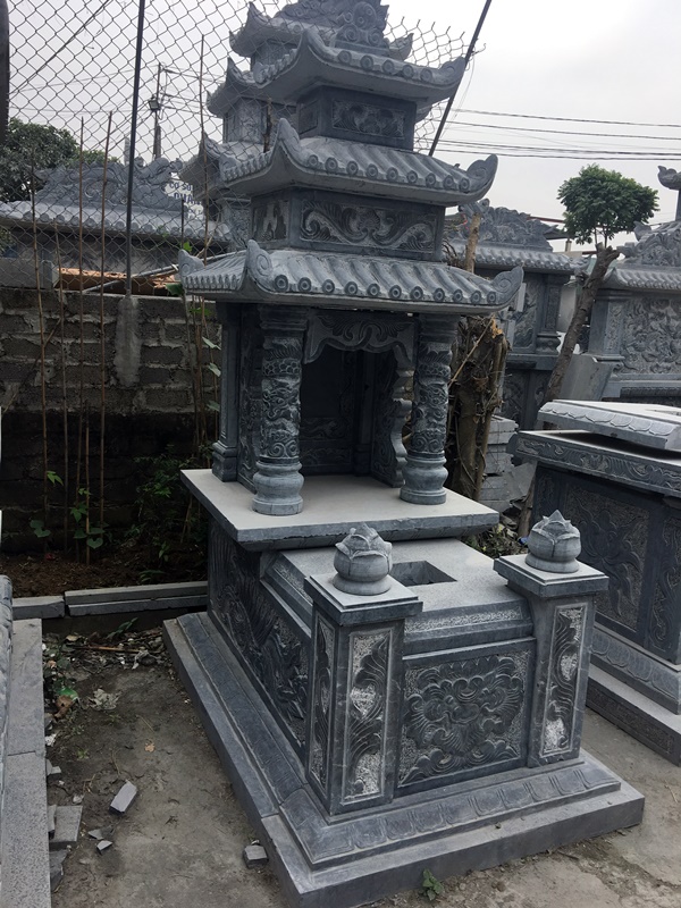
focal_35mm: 29
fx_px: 761
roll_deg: -3.4
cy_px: 454
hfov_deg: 48.2
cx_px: 340
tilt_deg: -10.0
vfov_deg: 61.7
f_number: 2.2
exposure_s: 1/950
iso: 25
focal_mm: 4.15
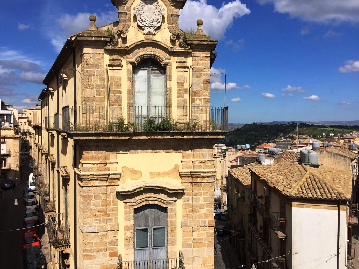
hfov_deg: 61.7
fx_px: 301
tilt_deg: -2.3
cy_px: 134
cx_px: 180
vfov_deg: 48.2
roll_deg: -0.9
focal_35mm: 29
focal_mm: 4.15
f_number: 2.2
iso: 32
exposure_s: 1/4405
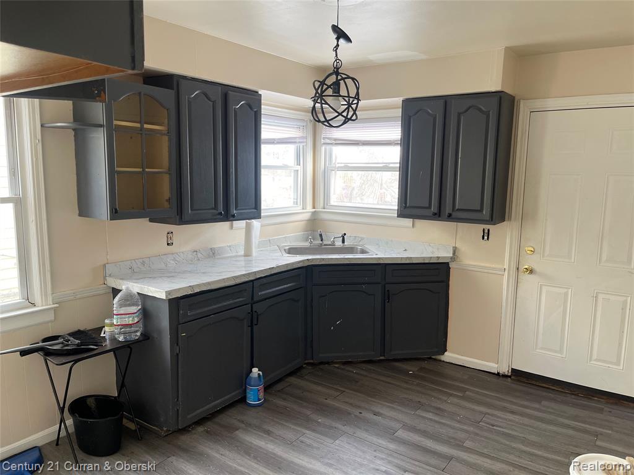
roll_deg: -1.2
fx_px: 458
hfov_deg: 69.4
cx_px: 317
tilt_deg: -9.2
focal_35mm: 25
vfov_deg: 54.9
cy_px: 238
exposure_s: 1/103
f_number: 1.6
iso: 125
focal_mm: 5.1
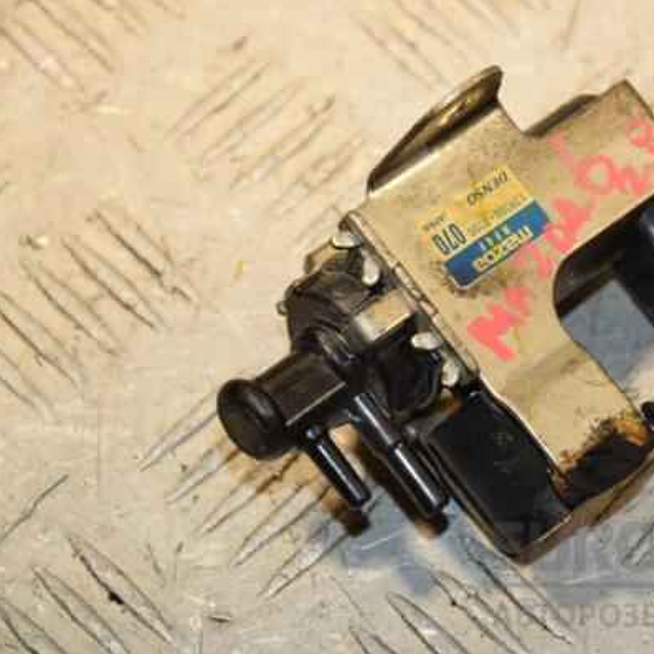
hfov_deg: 8.6
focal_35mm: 203
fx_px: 4331
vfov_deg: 8.6
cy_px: 327
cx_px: 461
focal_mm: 105
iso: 800
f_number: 8
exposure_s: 1/200
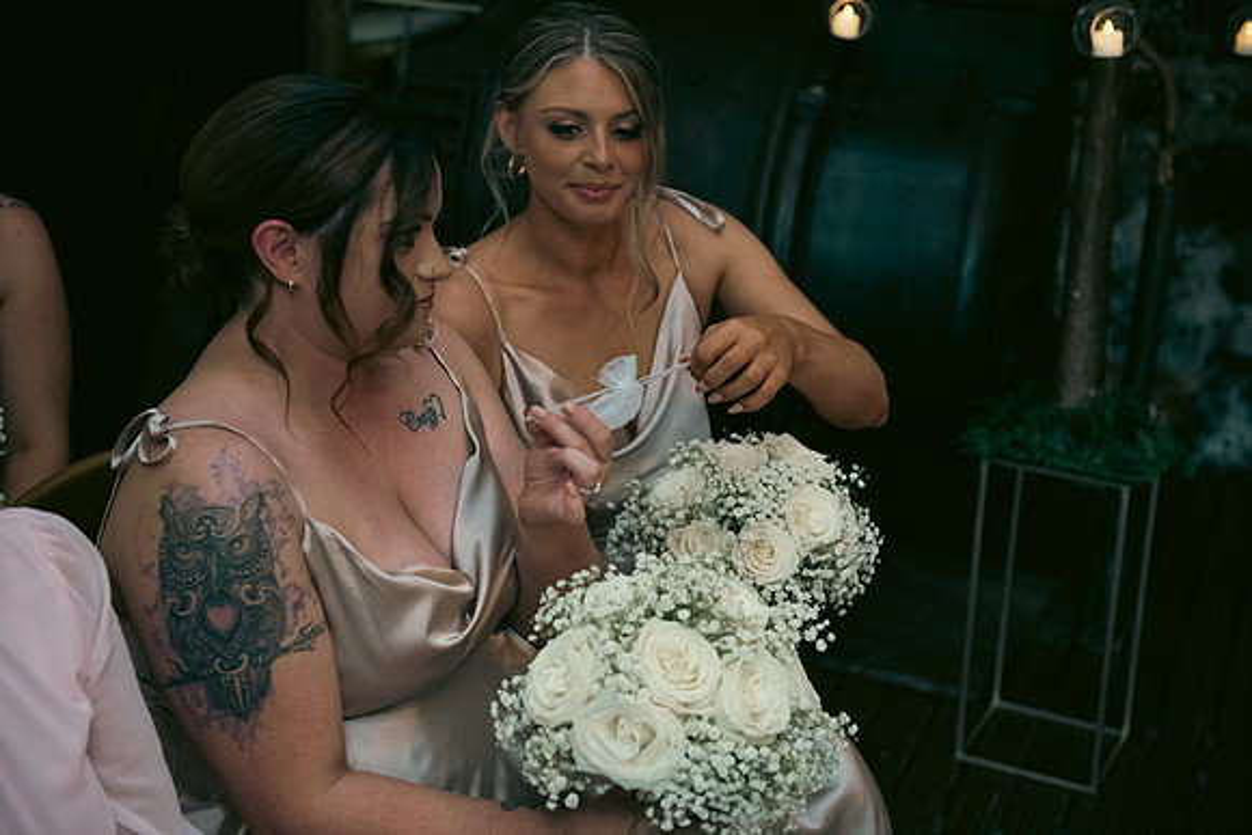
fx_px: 1948
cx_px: 626
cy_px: 418
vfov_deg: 24.2
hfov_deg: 35.6
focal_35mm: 56
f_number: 3.5
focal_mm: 56
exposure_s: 1/160
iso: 1250
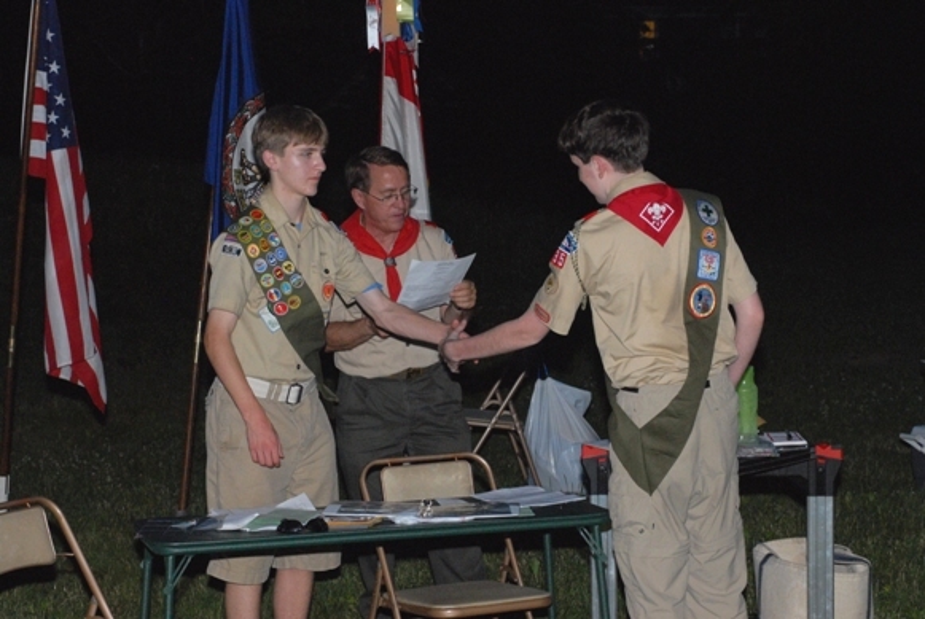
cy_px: 310
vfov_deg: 19.0
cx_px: 462
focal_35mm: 72
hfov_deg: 28.0
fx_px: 1852
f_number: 5.6
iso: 1000
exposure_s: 1/60
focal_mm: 48
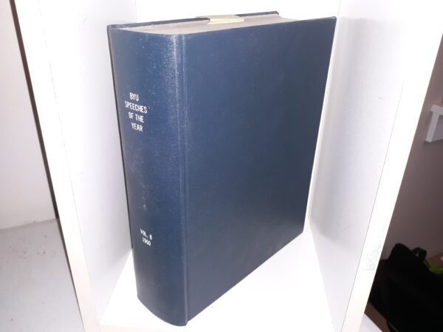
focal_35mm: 28
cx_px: 222
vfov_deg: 49.7
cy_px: 166
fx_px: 358
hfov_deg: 63.4
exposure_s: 1/40
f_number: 1.7
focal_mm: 3.7
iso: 64
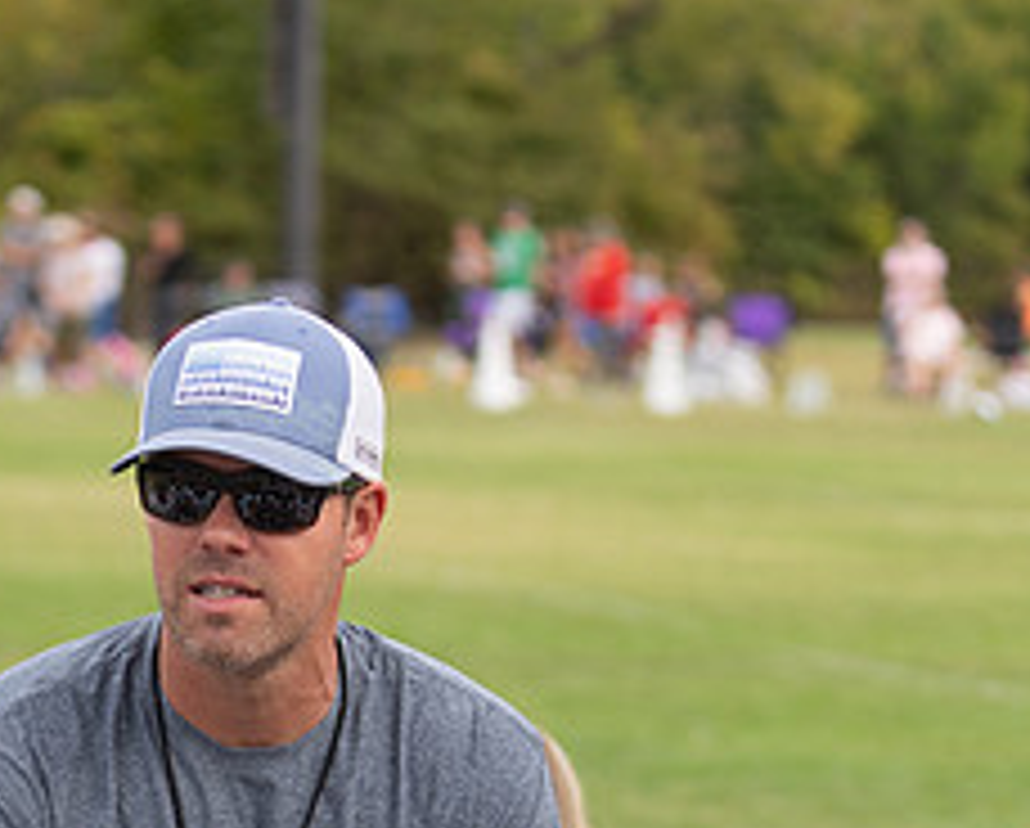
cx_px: 77
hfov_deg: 9.6
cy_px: 901
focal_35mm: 200
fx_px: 6107
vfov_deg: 7.7
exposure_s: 1/800
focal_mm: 70
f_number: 2.8
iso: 160
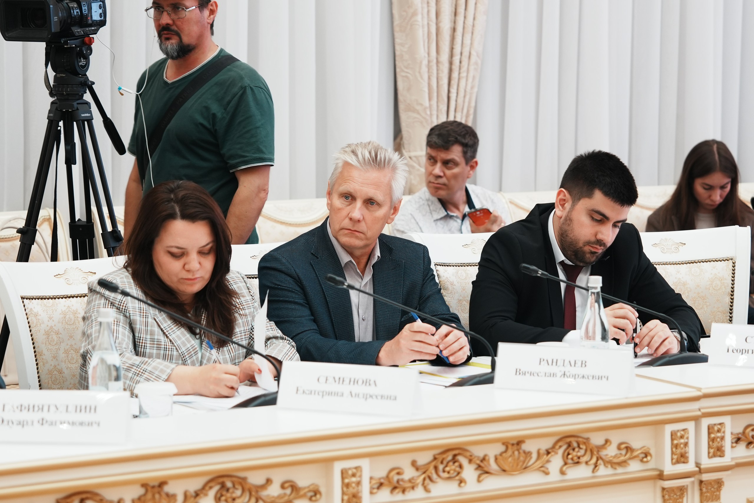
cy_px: 252
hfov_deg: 19.5
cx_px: 377
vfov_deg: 13.0
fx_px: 2199
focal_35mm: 105
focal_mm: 70
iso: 500
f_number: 2.8
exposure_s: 1/100
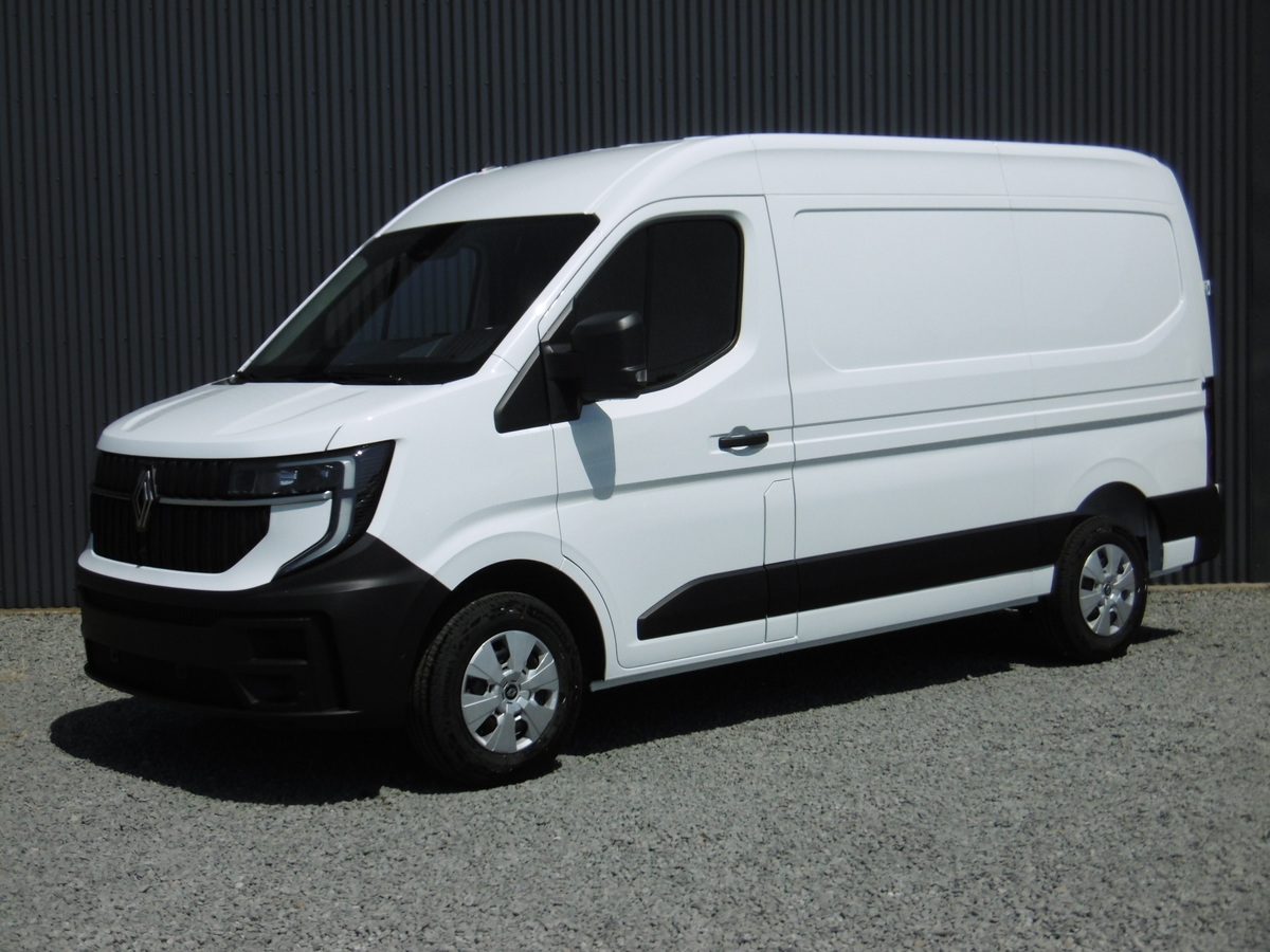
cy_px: 476
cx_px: 635
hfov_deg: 37.5
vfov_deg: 28.6
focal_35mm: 51
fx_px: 1871
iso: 100
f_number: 10.1
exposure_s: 1/400
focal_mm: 9.2
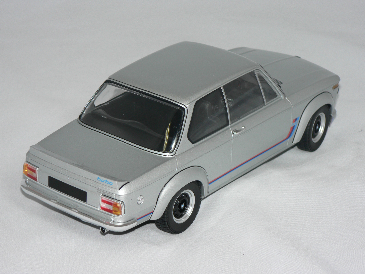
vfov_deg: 13.0
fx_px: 1202
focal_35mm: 114
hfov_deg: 17.3
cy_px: 137
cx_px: 182
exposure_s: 1/60
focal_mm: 19
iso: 80
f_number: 3.2
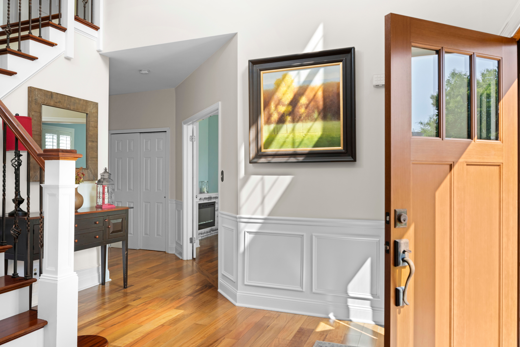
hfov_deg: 67.4
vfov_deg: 47.9
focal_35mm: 27
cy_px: 169
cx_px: 251
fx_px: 390
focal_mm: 24
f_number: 8
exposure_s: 1/10
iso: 800
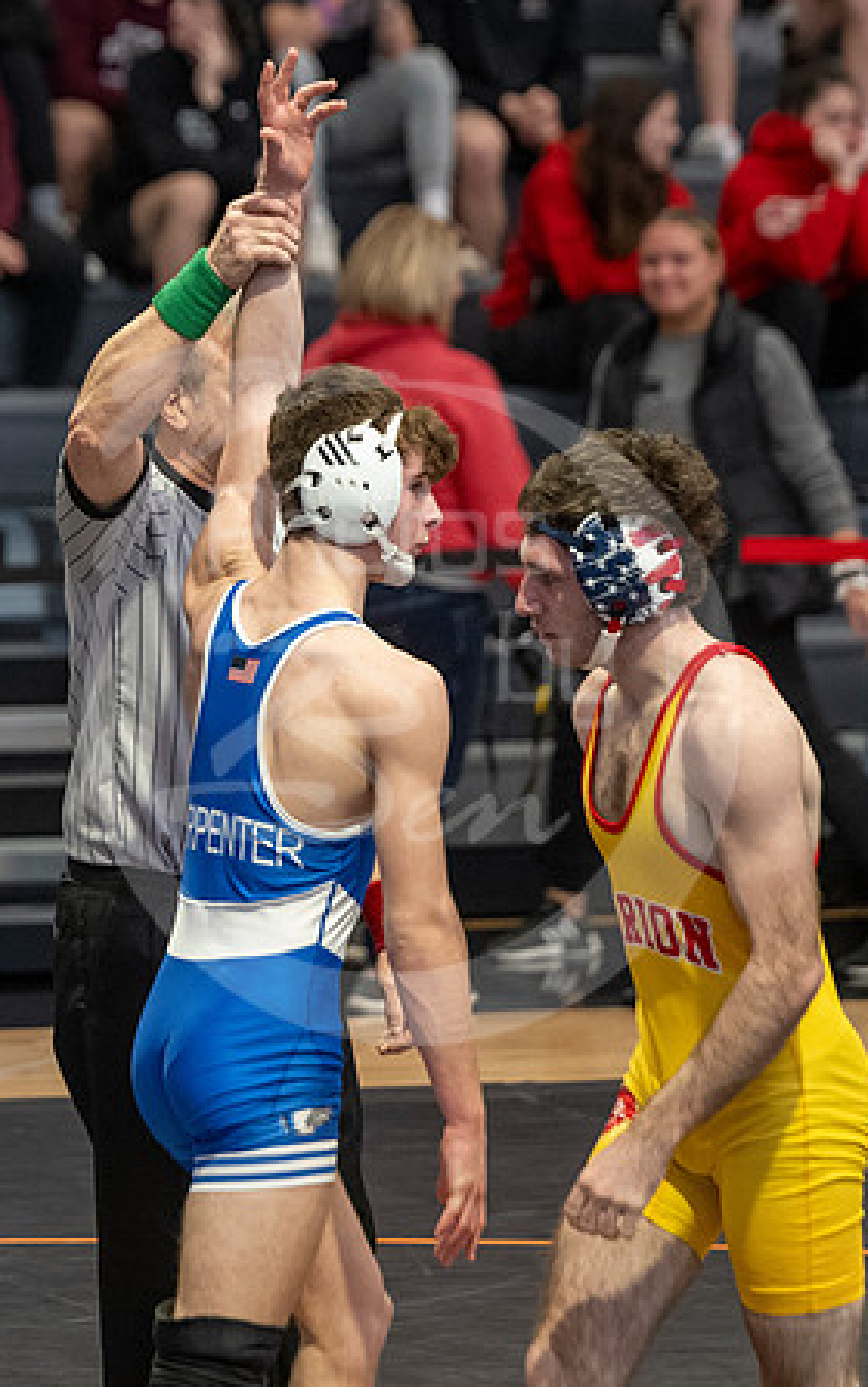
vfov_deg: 7.8
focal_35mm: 269
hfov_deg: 4.9
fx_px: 10165
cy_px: 544
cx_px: 98
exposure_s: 1/1000
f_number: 2.8
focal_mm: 125
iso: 3200
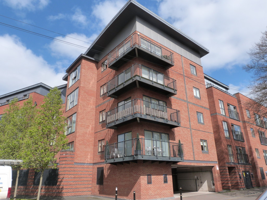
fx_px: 193
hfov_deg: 69.4
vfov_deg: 54.9
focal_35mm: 25
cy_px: 100
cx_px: 134
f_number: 5.6
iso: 160
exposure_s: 1/400
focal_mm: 4.5
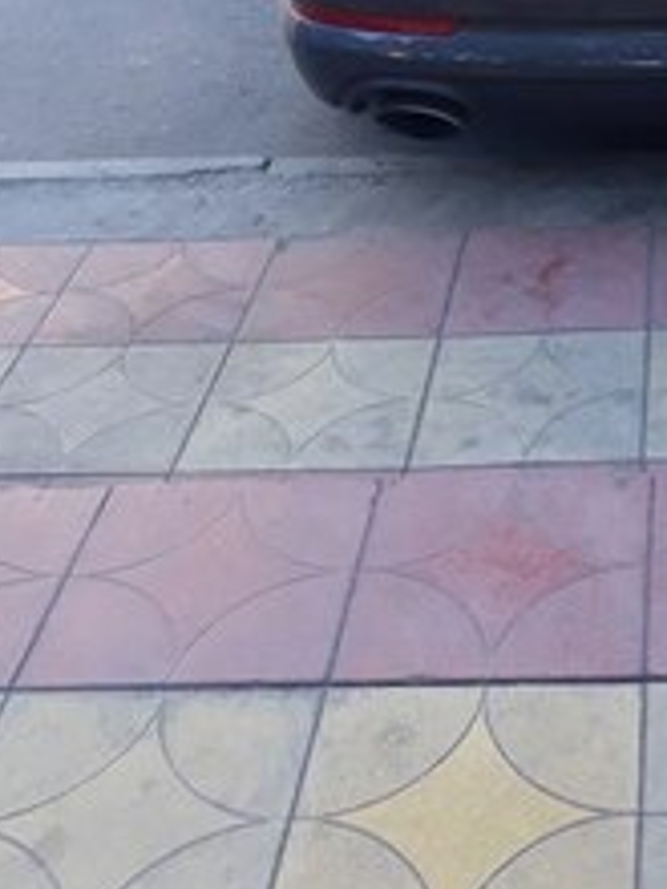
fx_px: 1567
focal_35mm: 61
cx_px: 687
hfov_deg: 22.9
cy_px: -65
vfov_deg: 29.0
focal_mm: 3.71
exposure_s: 1/112
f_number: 1.7
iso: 40
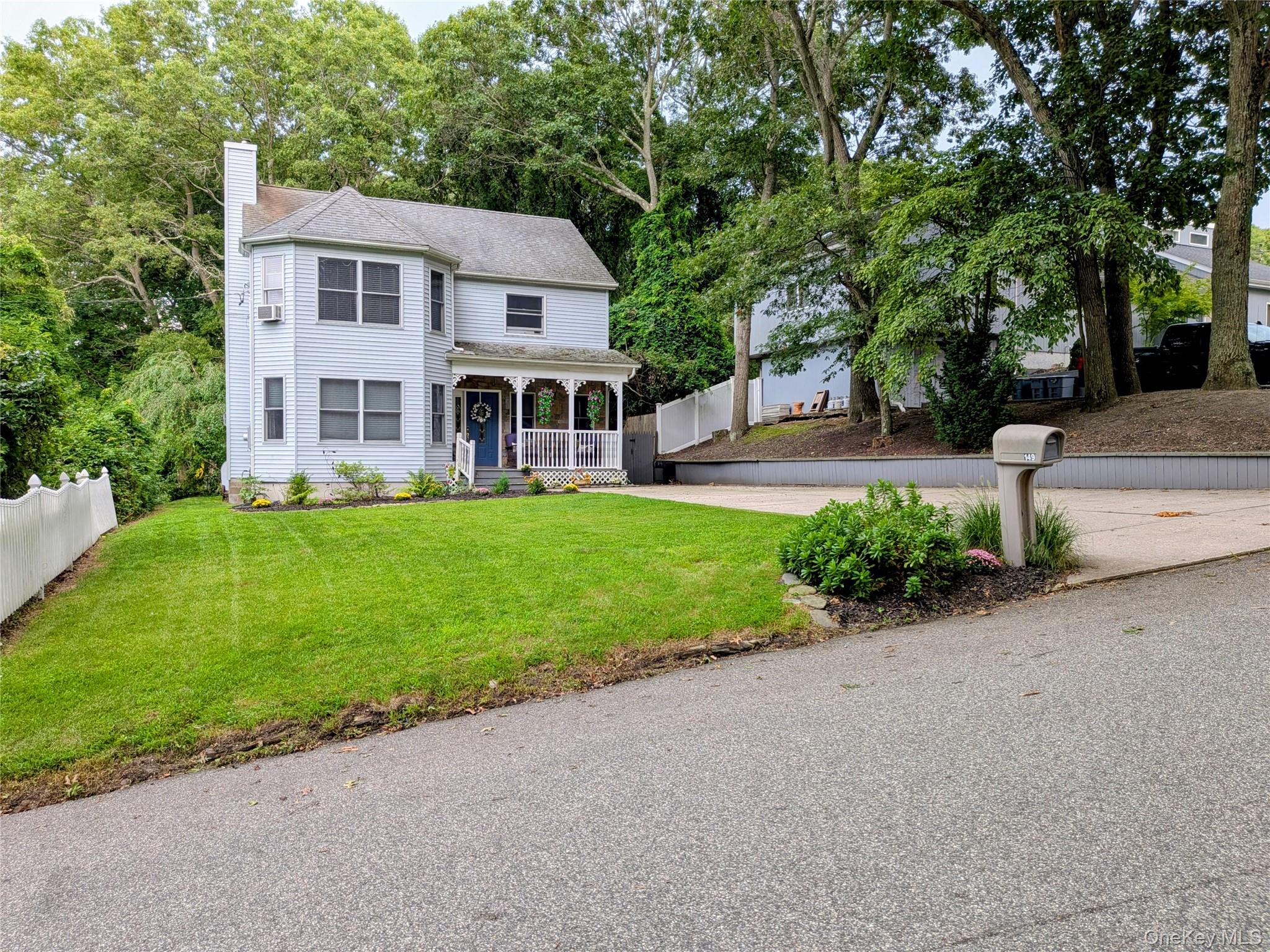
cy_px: 476
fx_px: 881
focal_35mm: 24
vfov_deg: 56.8
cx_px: 635
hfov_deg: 71.6
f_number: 1.7
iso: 22
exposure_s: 1/125
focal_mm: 4.53
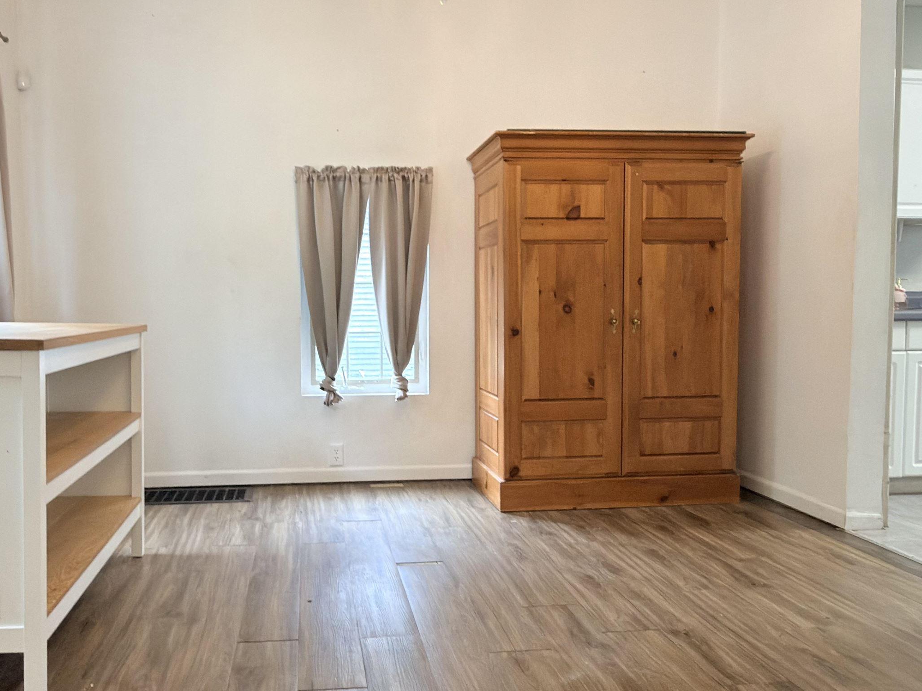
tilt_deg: -2.4
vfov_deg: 46.8
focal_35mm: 30
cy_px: 353
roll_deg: +0.7
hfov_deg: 59.7
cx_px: 388
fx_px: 799
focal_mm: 2.22
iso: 100
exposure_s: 1/30
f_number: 2.2
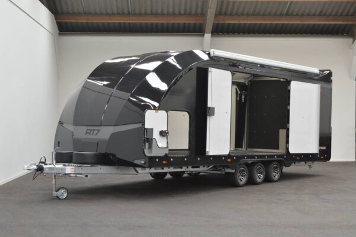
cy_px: 118
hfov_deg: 33.4
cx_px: 178
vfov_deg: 22.6
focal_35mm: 60
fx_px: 593
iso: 450
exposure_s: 1/6
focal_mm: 40
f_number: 11
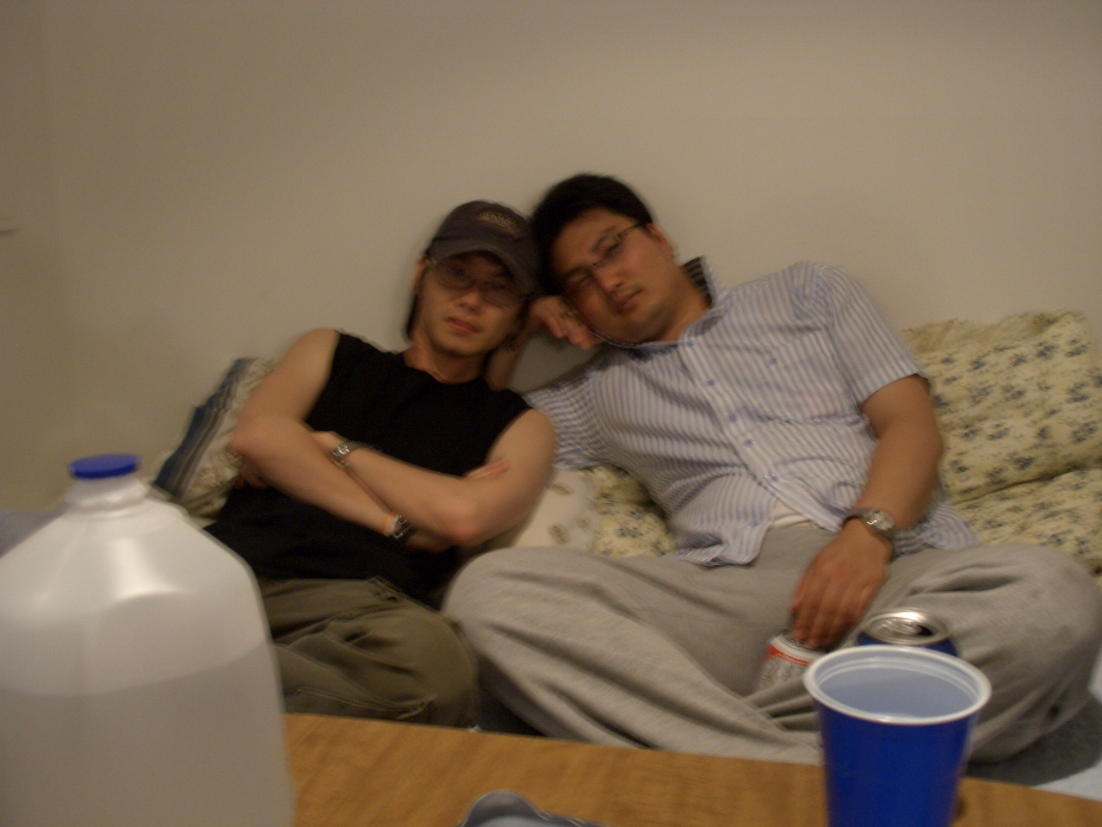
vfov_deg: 39.7
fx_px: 1146
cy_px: 414
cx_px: 551
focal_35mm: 36
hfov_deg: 51.4
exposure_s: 1/8
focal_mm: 7.8
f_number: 2.9
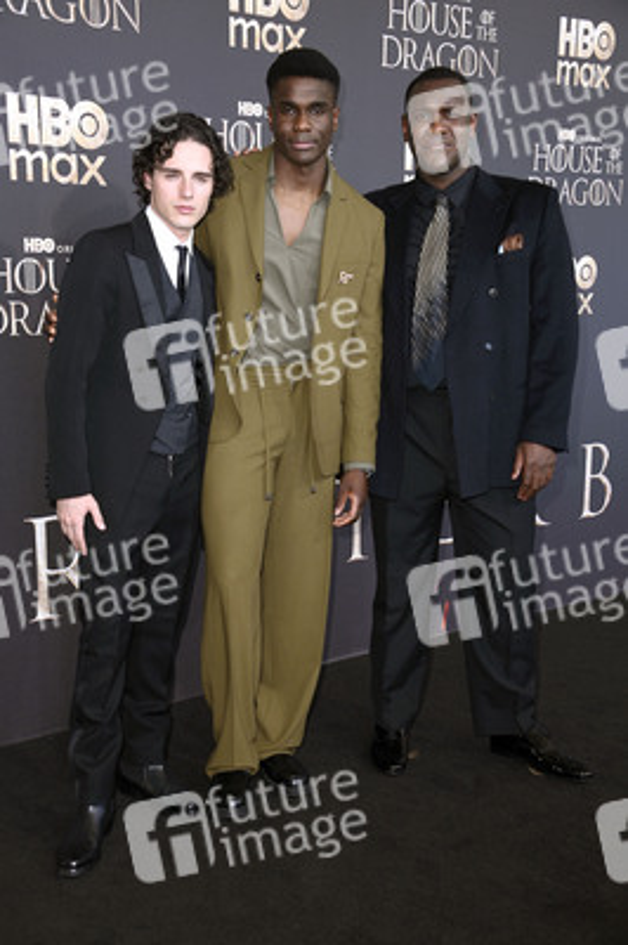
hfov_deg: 26.9
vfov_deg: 39.6
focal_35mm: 50
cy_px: 472
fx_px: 1311
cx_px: 314
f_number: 5.6
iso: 500
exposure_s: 1/250
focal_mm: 50
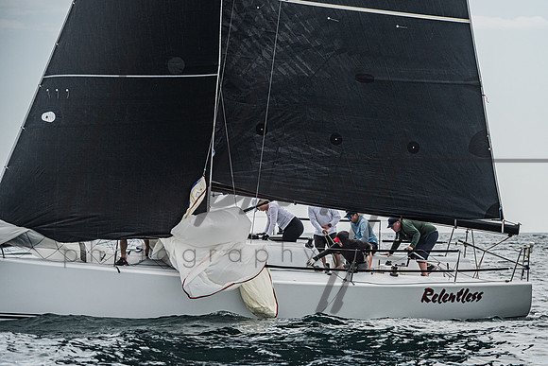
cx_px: 348
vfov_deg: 6.3
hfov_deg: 9.5
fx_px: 3304
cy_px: 181
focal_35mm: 217
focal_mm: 170
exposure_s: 1/3200
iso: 400
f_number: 7.6
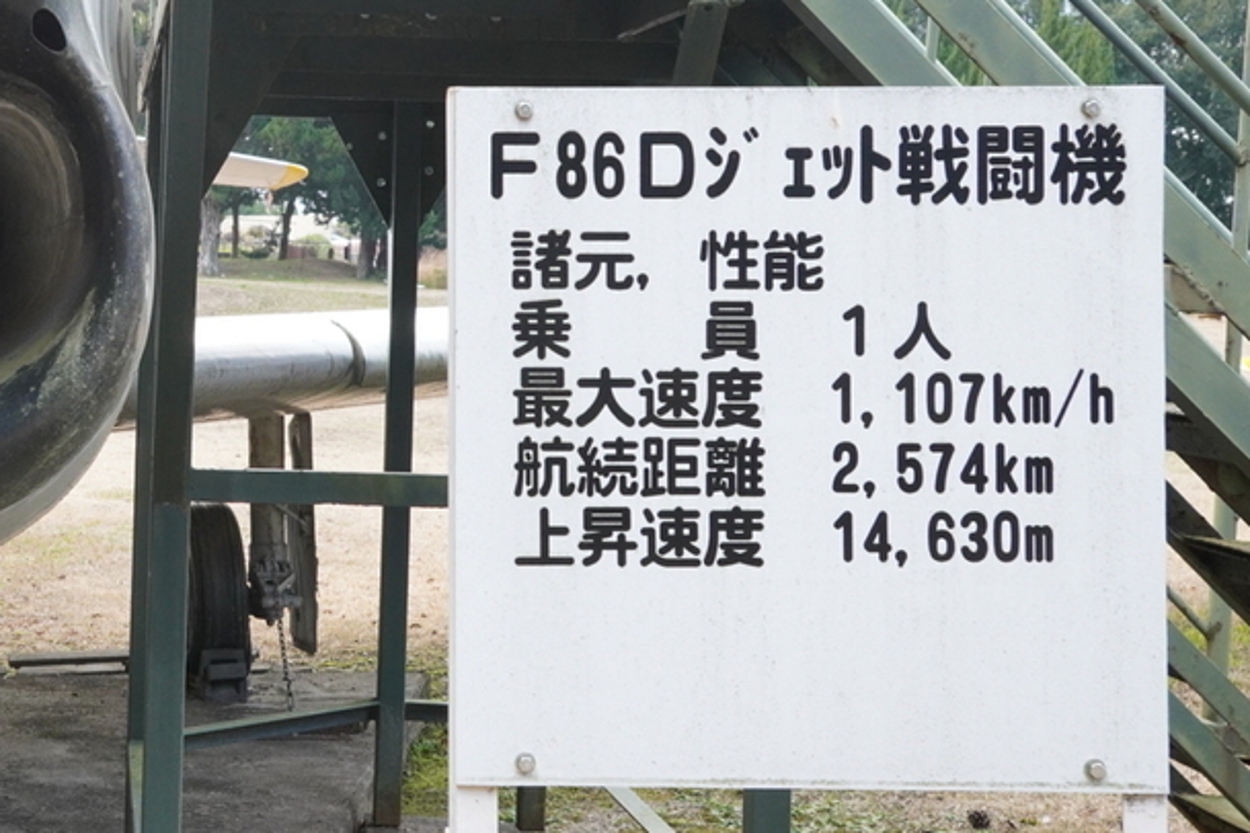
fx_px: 2569
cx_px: 37
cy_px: 259
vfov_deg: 18.4
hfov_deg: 26.1
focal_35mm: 74
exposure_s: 1/160
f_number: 8
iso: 1000
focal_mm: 25
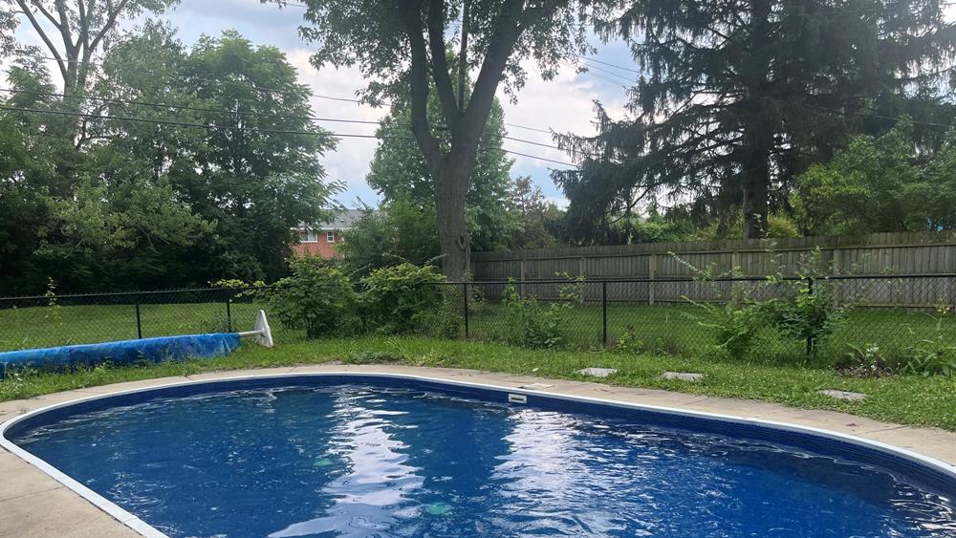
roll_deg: +2.3
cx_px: 482
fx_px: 735
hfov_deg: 66.1
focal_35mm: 29
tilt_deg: -7.6
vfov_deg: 39.8
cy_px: 353
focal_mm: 5.1
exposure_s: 1/804
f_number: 1.6
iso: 50
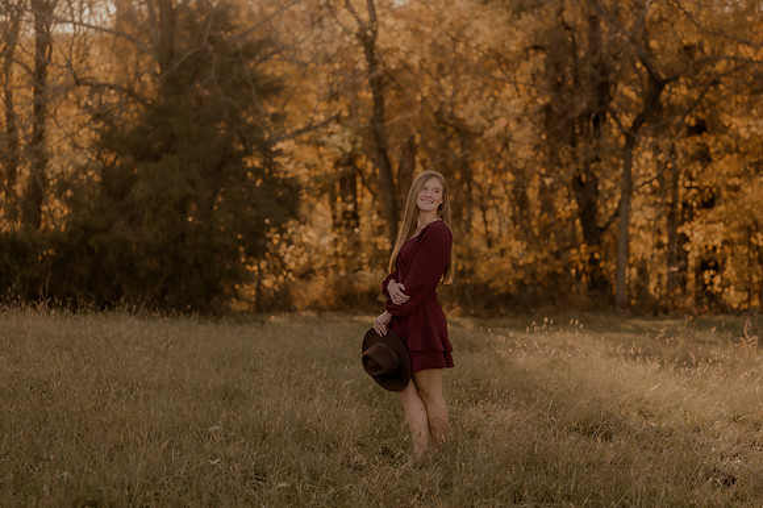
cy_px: 254
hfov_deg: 27.0
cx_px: 382
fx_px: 1589
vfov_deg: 18.2
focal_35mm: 75
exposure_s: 1/1250
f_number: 1.8
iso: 250
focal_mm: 50
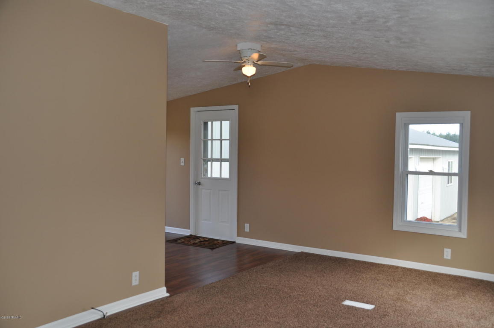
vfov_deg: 38.3
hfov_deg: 55.2
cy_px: 164
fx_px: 473
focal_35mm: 34
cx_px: 247
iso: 200
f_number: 3.8
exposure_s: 1/200
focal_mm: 23
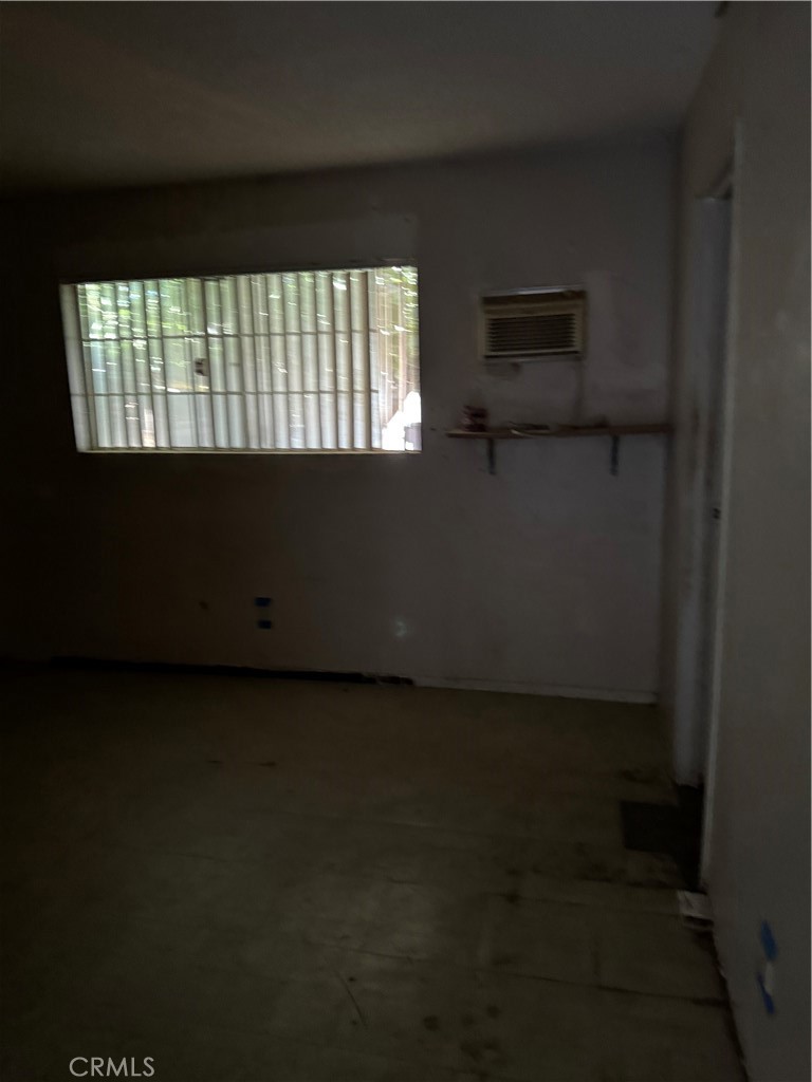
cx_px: 406
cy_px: 541
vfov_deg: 71.6
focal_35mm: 24
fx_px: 751
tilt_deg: -6.4
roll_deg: -0.7
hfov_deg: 56.8
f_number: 1.78
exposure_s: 1/30
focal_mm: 6.76
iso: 1600
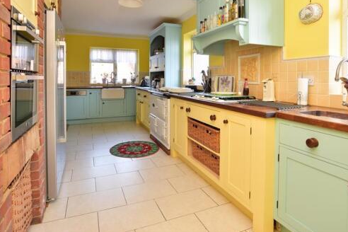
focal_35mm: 20
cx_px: 176
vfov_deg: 60.6
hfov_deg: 84.0
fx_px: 193
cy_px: 79
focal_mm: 10
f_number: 9
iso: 250
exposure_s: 1/25
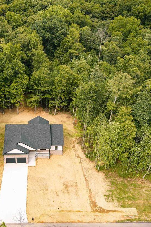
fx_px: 245
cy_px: 124
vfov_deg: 49.5
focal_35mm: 39
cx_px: 39
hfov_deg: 33.6
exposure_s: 1/1000
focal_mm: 8.67
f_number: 1.8
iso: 100
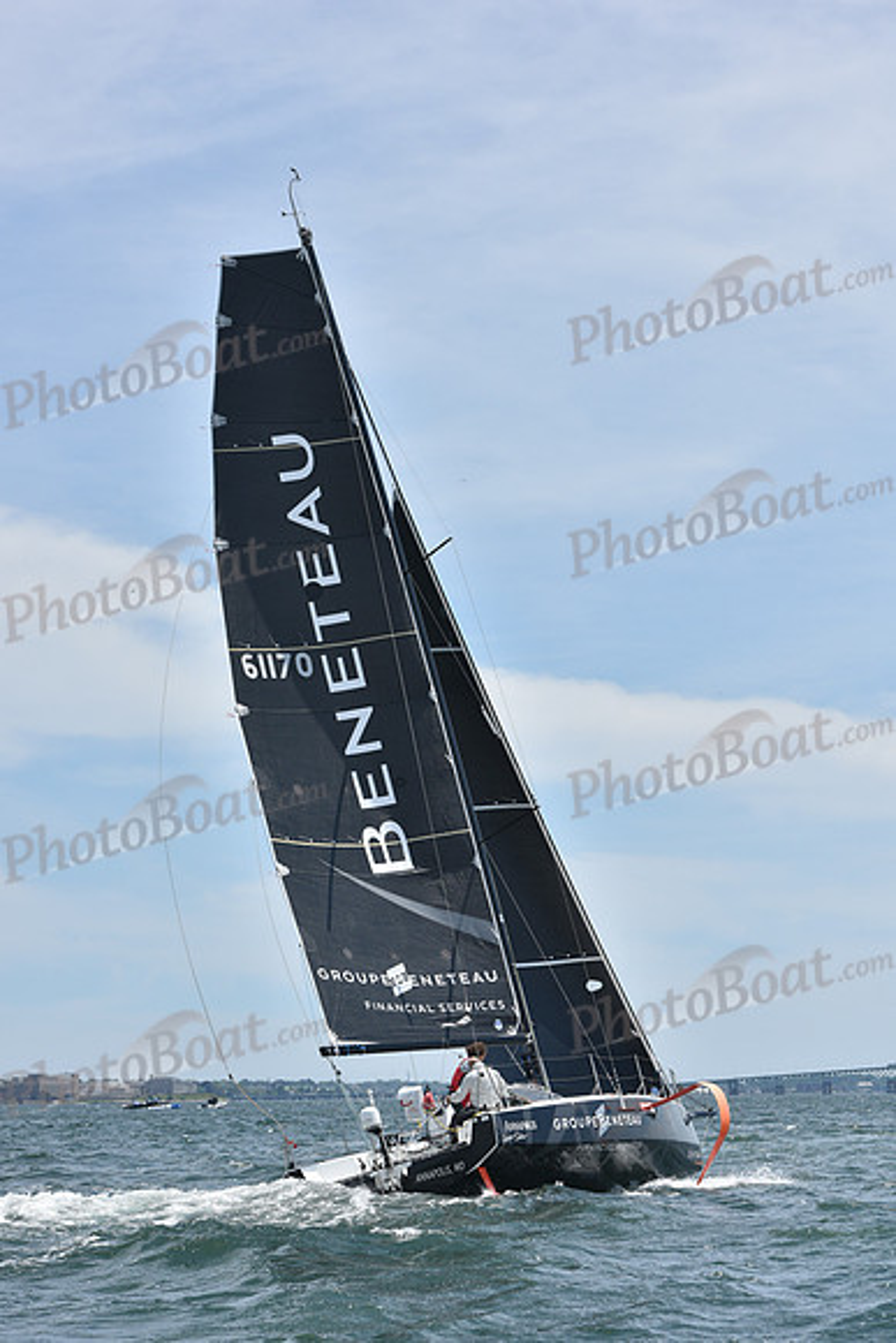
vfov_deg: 22.6
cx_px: 448
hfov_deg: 15.2
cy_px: 672
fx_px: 3358
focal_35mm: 90
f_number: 7.1
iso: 250
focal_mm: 90
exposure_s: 1/1250
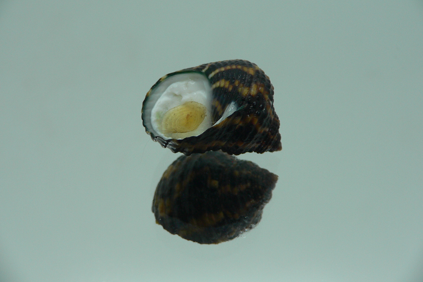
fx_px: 435
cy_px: 130
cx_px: 208
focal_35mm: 37
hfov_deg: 51.9
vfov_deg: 35.9
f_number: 2.8
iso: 80
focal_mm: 4.6
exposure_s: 1/60
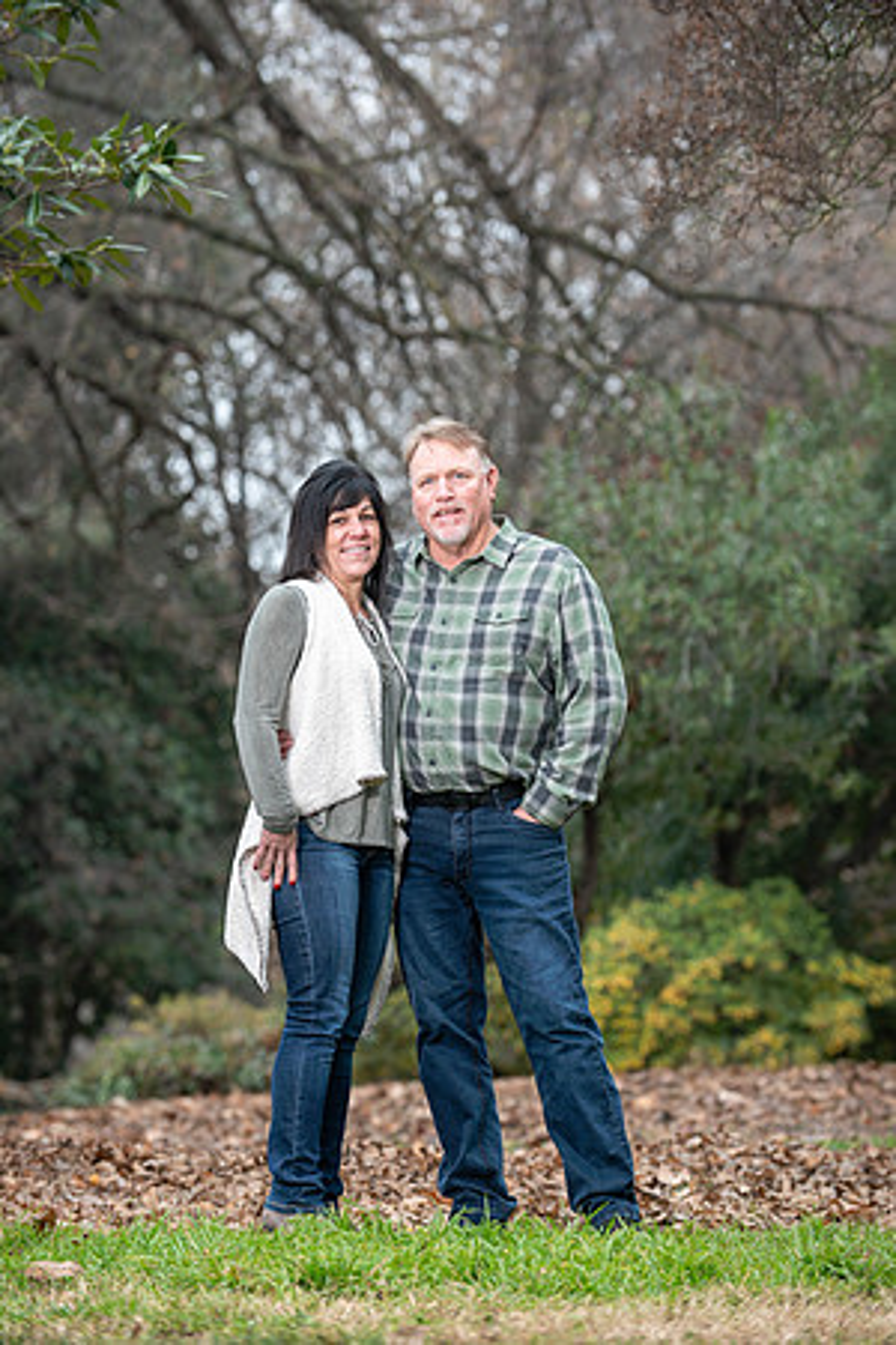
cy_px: 672
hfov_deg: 9.1
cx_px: 448
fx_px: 5600
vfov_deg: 13.7
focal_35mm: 150
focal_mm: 150
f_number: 4
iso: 200
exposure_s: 1/125
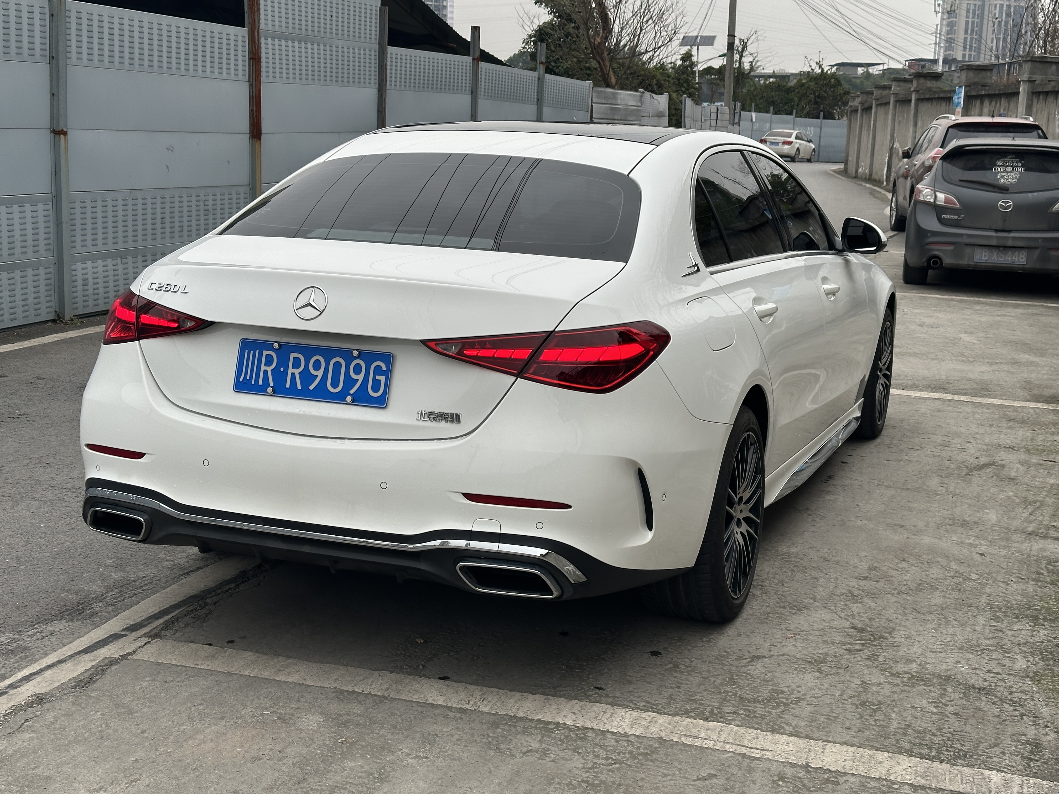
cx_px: 530
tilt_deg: -8.9
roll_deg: -2.2
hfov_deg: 39.7
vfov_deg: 30.3
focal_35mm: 48
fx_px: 1468
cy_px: 397
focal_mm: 6.86
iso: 64
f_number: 1.78
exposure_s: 1/850
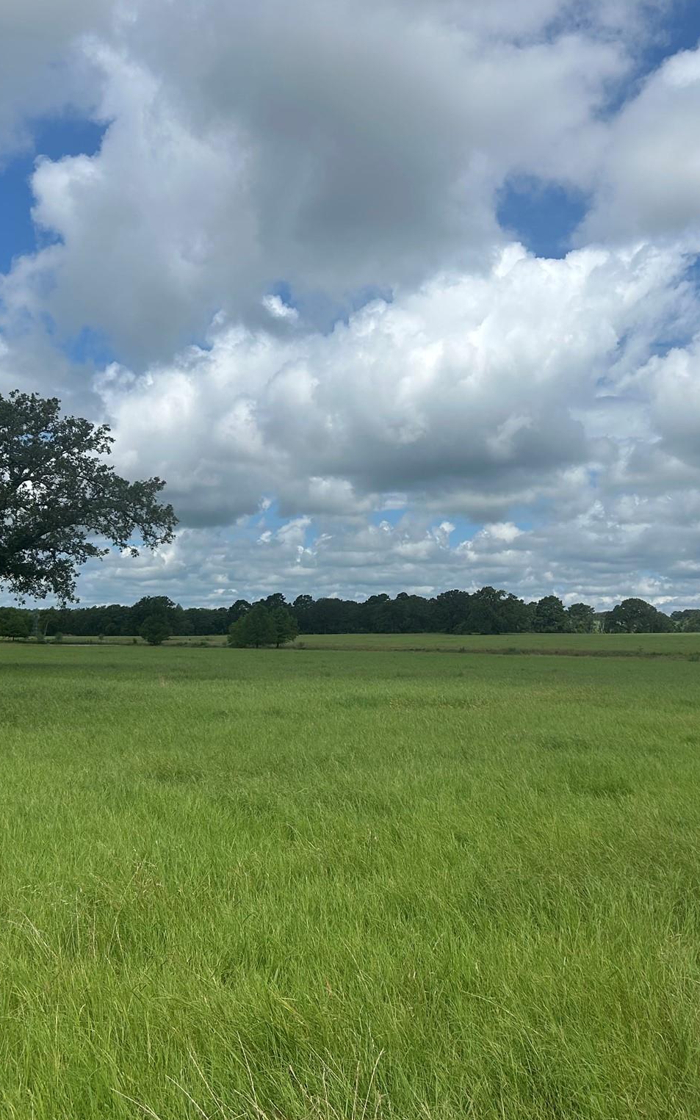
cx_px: 367
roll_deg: -0.2
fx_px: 1129
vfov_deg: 52.8
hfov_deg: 34.4
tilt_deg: +3.9
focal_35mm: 37
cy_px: 558
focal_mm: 5.7
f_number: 1.5
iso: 50
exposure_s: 1/8696
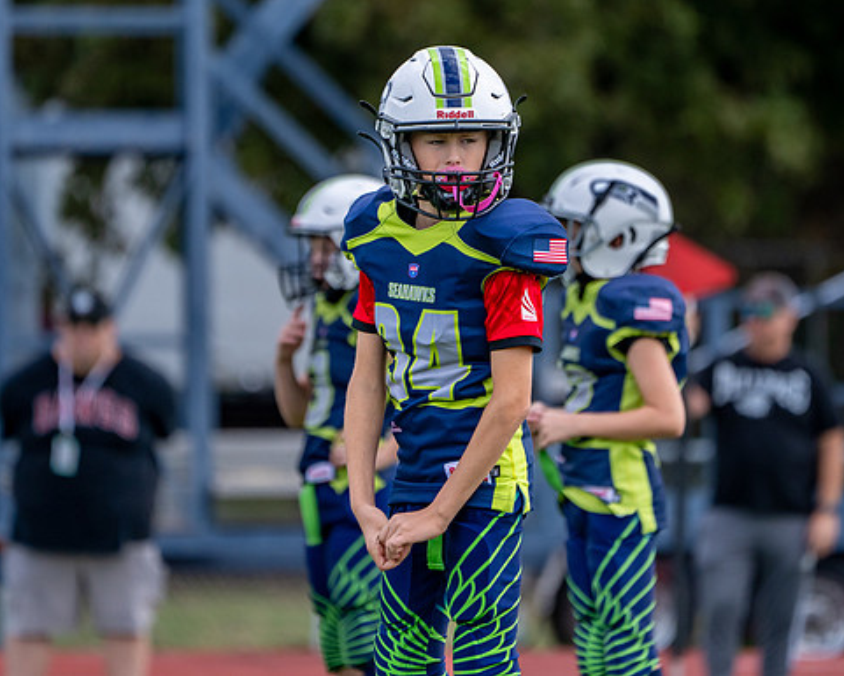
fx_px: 14066
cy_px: 274
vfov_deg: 2.8
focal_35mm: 563
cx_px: 484
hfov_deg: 3.4
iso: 800
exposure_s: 1/2000
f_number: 5.6
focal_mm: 400
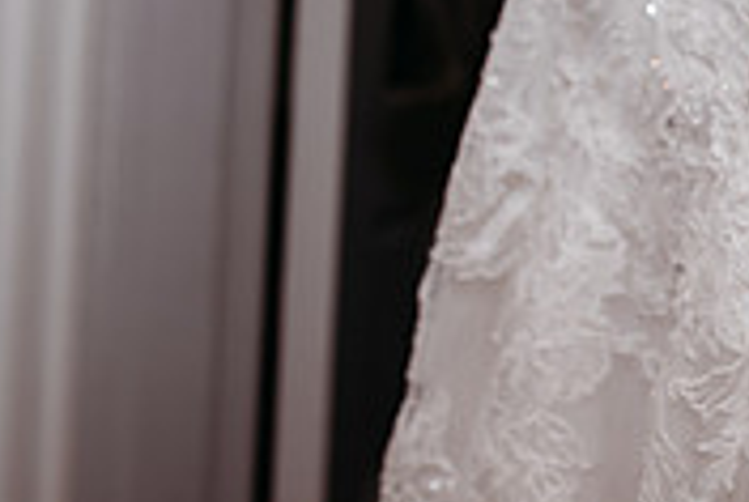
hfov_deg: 23.8
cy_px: -74
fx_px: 1646
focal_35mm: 79
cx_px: 847
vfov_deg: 16.7
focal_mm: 24
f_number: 2.8
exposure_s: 1/200
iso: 100
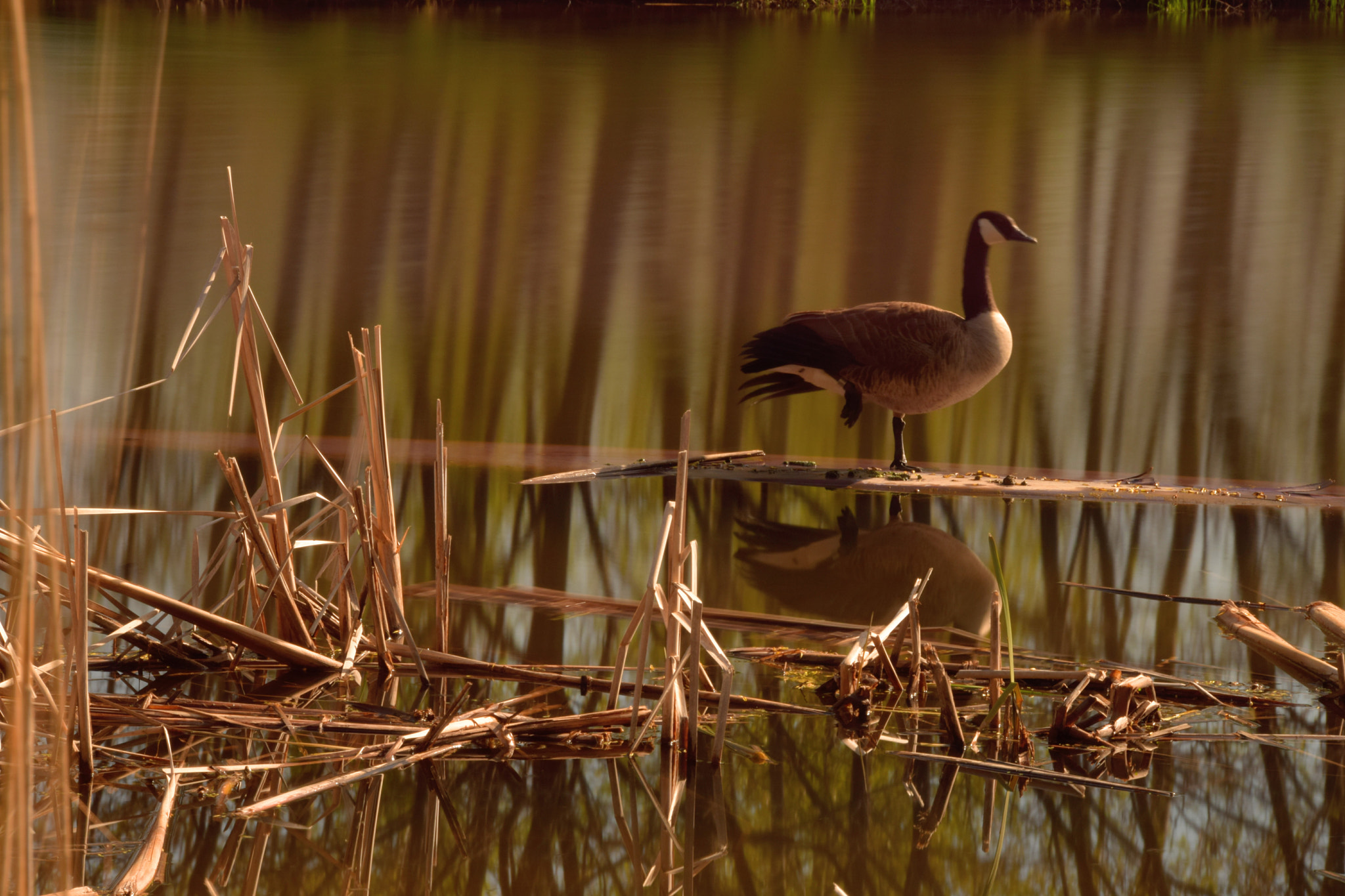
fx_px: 5883
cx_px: 672
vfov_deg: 8.7
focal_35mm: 158
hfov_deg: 13.0
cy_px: 448
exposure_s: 15
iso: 100
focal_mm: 105
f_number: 22
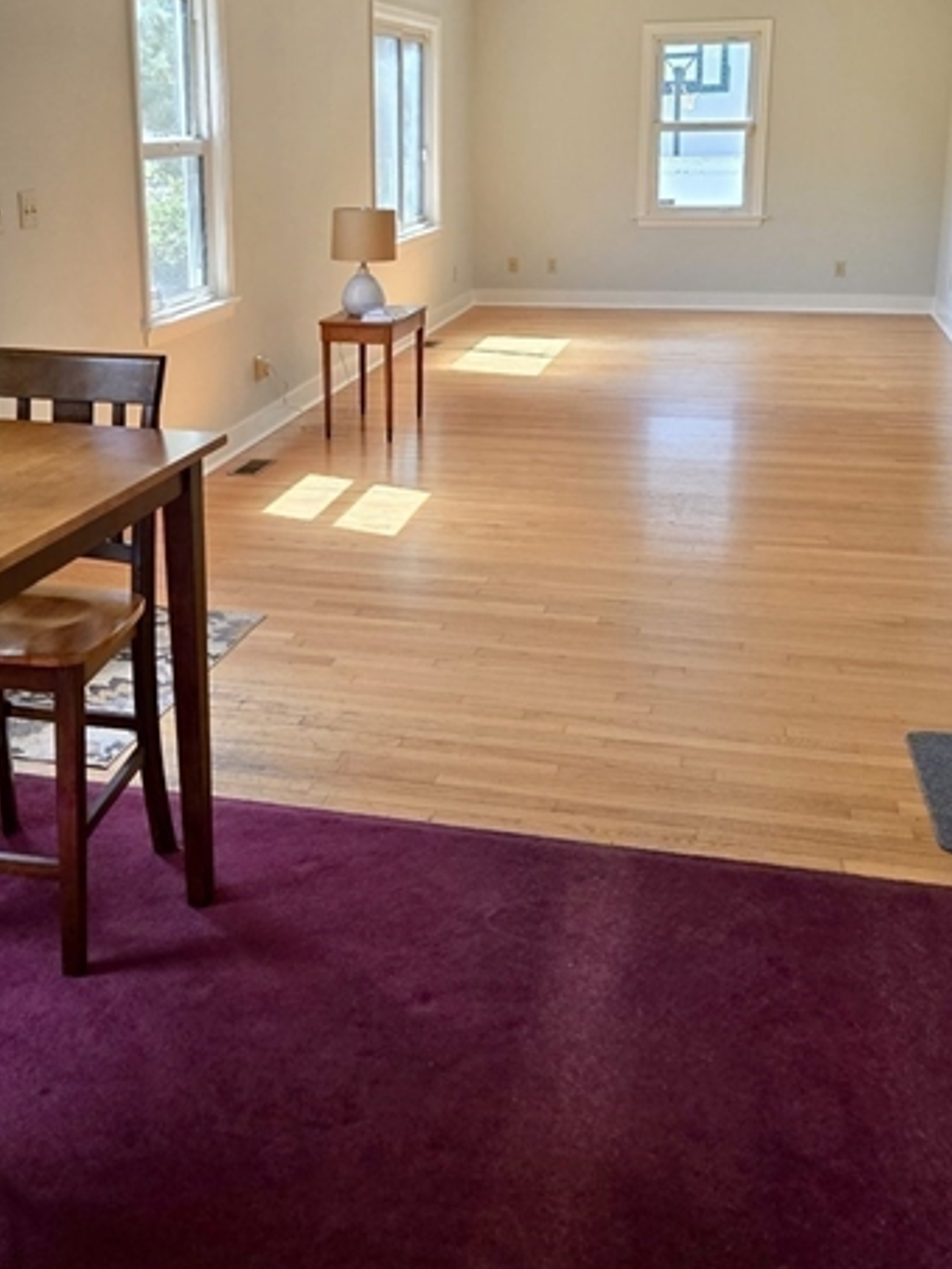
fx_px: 1429
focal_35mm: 39
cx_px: 370
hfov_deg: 36.7
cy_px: 437
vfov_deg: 47.2
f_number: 1.8
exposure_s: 1/180
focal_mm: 5.4
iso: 125
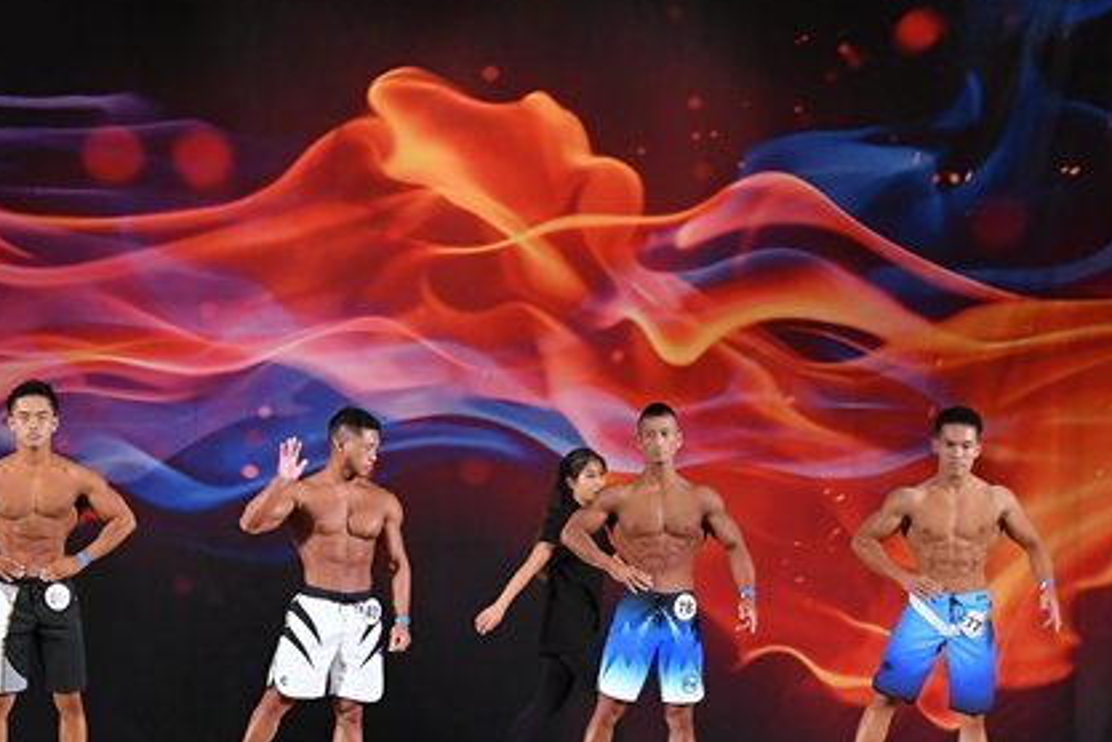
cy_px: 542
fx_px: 4818
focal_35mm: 156
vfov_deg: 8.8
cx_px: 292
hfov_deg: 13.1
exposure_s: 1/400
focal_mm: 56
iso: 3200
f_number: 5.6
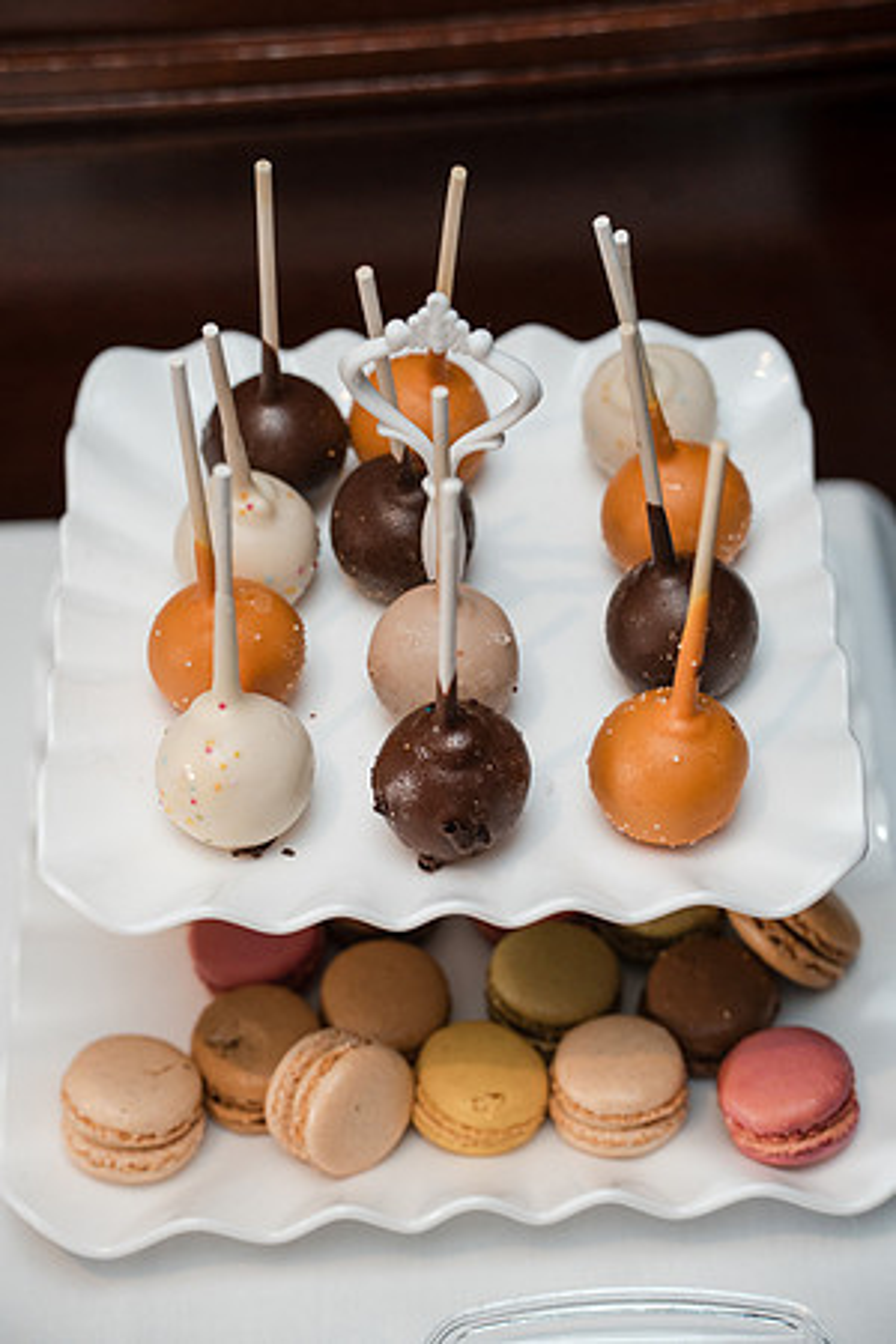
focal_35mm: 75
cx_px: 448
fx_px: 2800
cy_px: 672
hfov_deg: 18.2
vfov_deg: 27.0
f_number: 4
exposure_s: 1/250
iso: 2000
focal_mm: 75
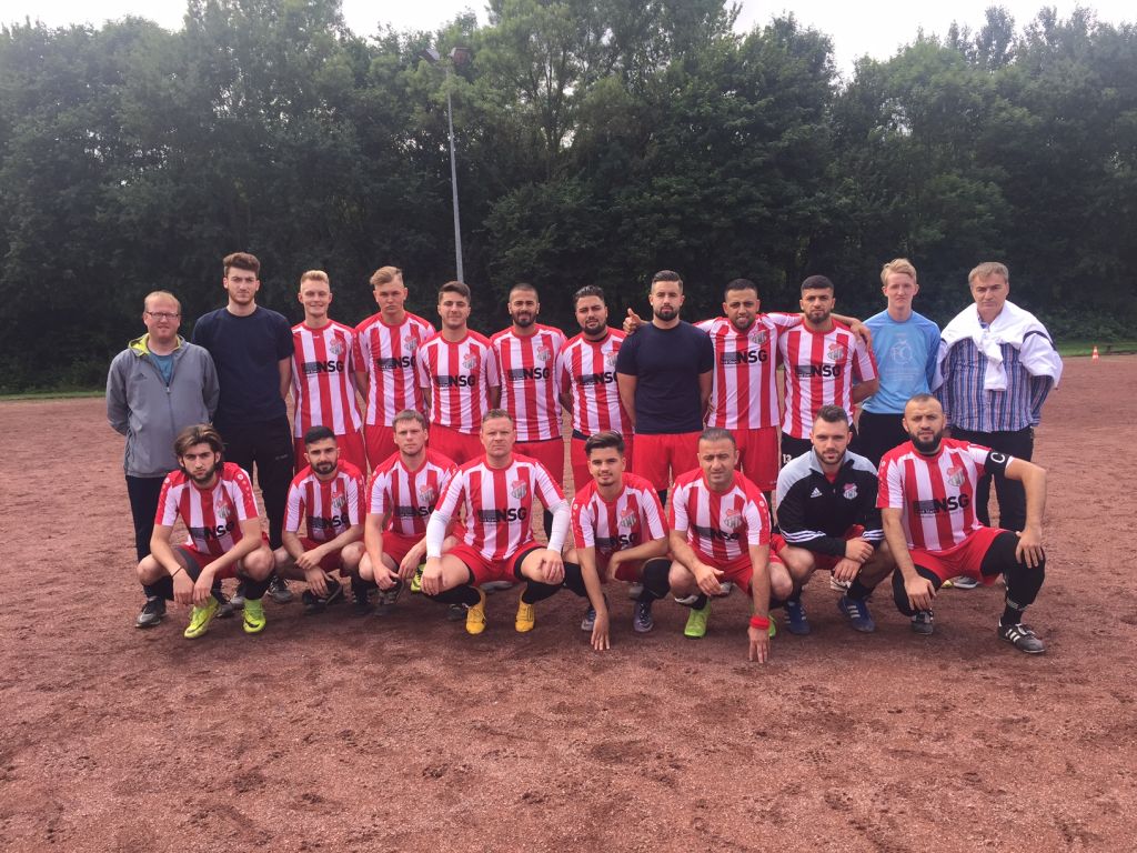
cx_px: 568
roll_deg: +2.2
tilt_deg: -5.2
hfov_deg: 61.7
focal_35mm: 29
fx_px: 953
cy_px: 426
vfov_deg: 48.2
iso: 32
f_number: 2.2
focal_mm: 4.15
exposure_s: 1/608
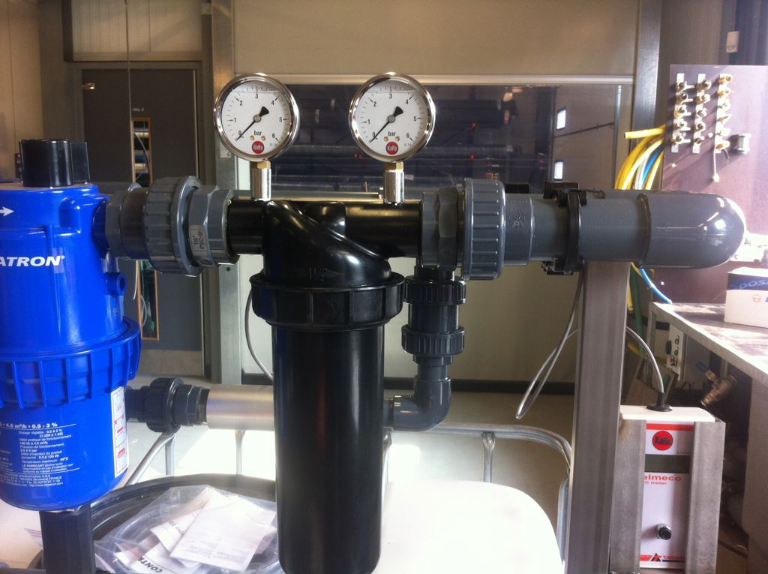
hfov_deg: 52.7
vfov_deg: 40.6
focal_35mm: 35
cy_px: 287
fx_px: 775
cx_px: 384
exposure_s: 1/40
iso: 80
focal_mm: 3.85
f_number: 2.8
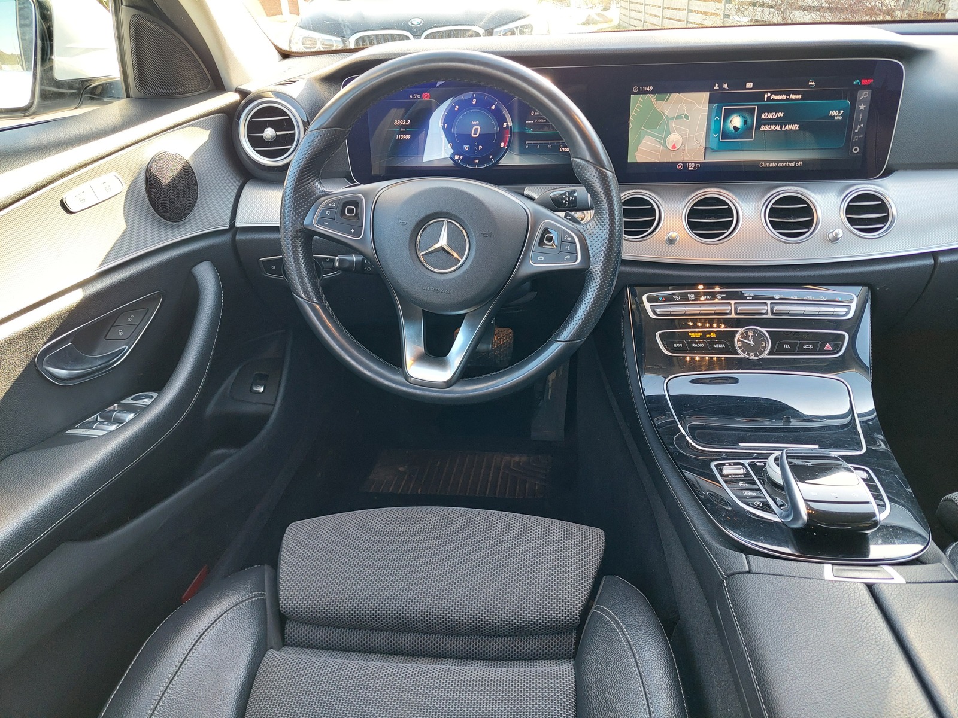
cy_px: 359
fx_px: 692
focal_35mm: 25
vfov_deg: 54.9
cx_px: 479
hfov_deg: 69.4
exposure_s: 1/50
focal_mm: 5.23
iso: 160
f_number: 1.8
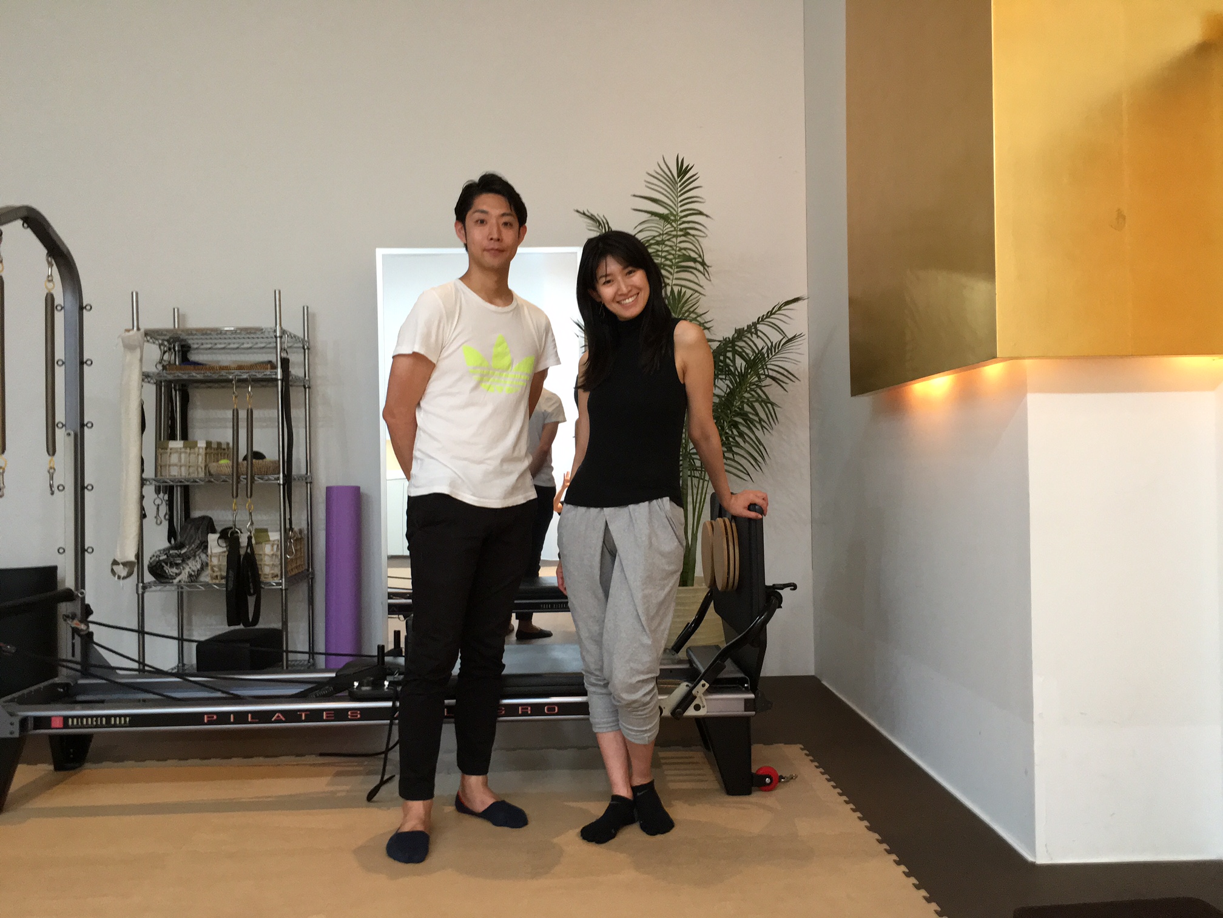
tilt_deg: -1.2
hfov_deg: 61.7
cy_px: 459
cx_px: 612
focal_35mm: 29
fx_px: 1025
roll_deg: +0.6
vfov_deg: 48.2
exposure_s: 1/25
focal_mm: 4.15
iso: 200
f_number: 2.2
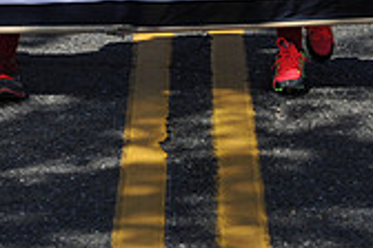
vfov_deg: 5.6
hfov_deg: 8.5
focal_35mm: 241
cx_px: 129
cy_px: -155
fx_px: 2497
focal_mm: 70
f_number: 5
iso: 200
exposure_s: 1/1250
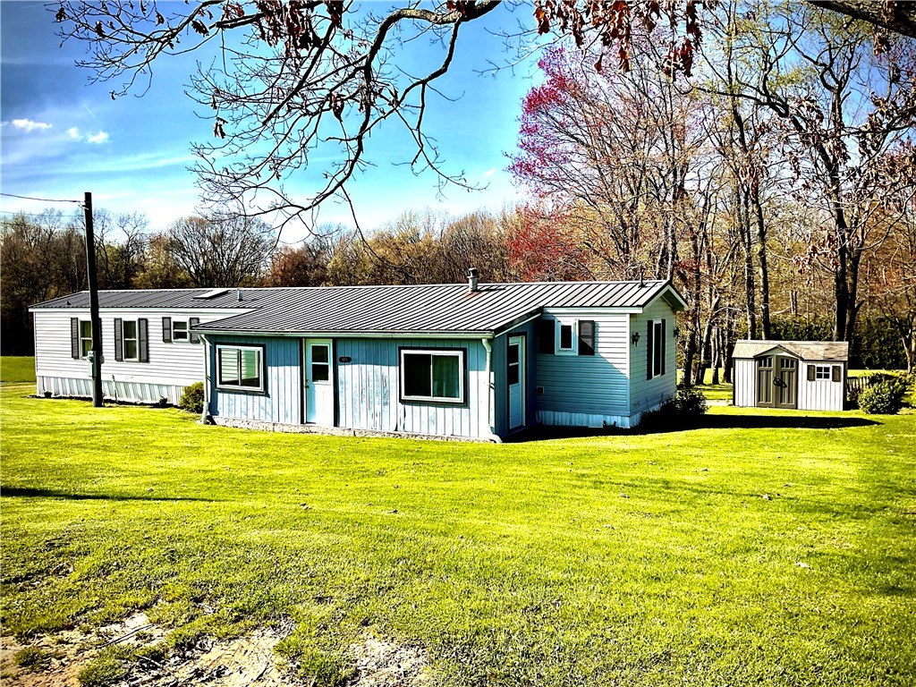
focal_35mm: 29
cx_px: 458
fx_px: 767
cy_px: 344
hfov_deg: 61.7
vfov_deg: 48.2
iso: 16
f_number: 1.8
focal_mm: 3
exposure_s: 1/1577
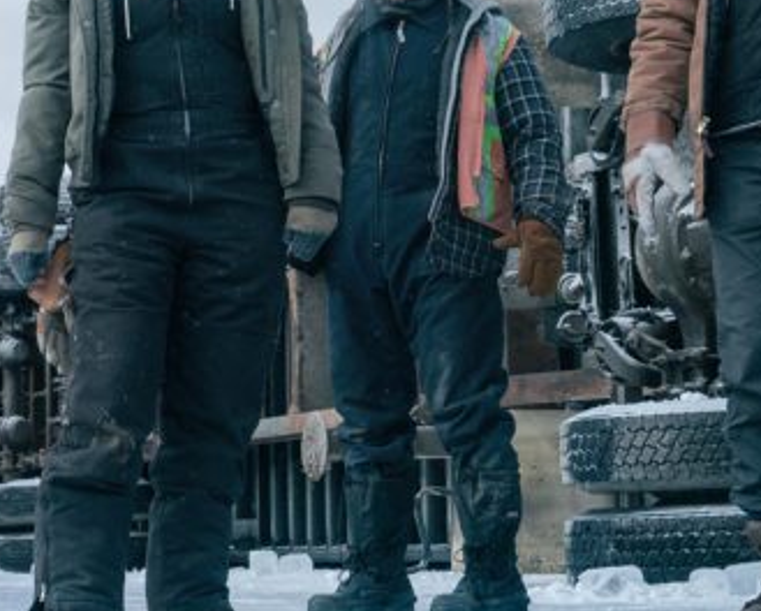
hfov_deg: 27.1
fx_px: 1578
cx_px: 407
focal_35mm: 70
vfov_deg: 21.8
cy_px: 185
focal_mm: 32
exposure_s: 1/1000
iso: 800
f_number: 8
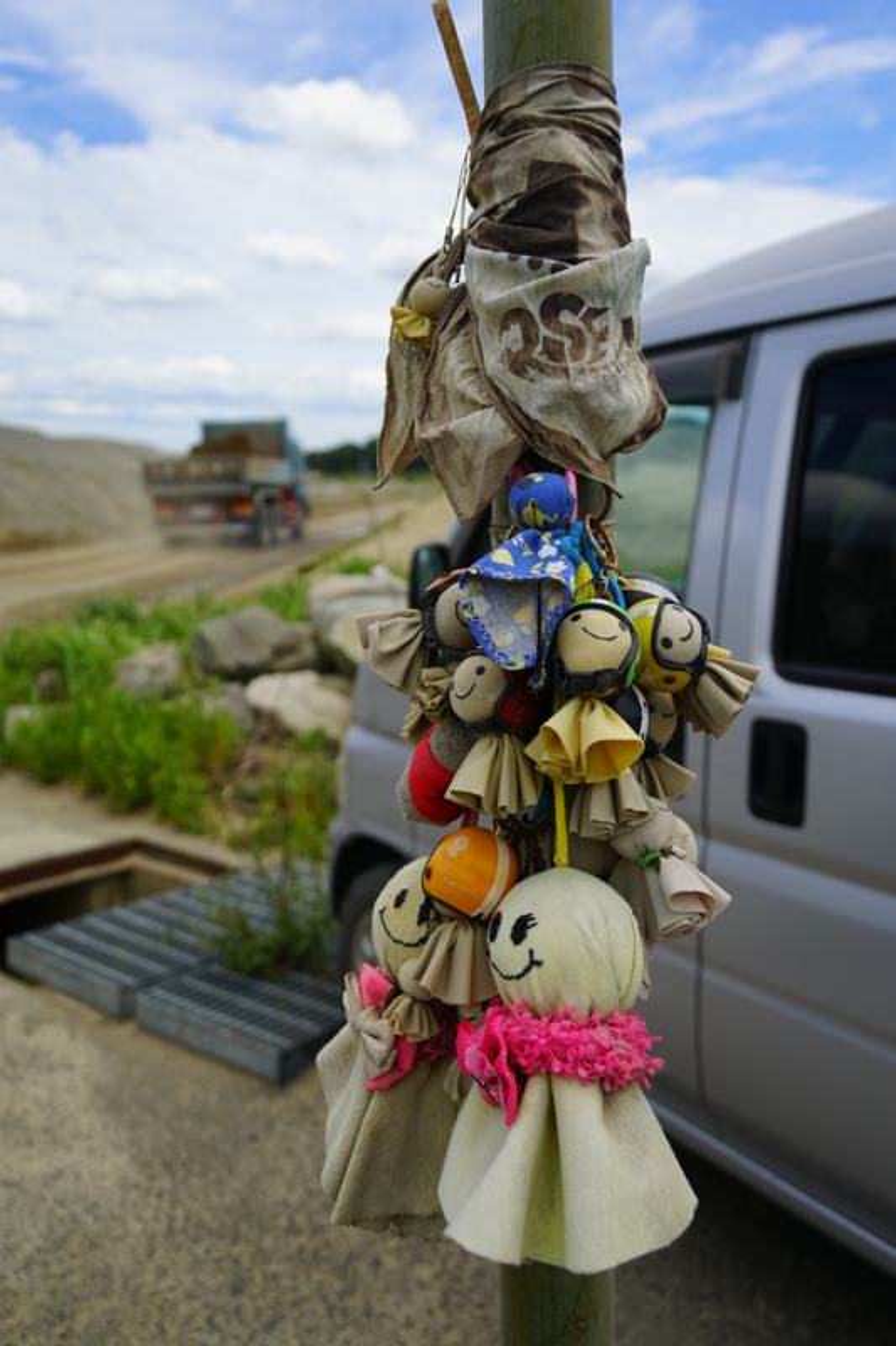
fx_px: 1158
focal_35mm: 31
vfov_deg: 60.3
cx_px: 448
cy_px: 673
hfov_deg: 42.3
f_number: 4
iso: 160
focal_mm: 21
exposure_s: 1/2500
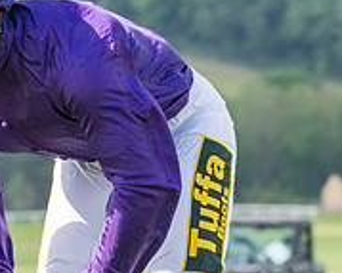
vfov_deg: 2.8
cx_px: 45
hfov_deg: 3.5
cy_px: 297
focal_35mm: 550
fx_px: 5564
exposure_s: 1/1250
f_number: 5
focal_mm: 98
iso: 400
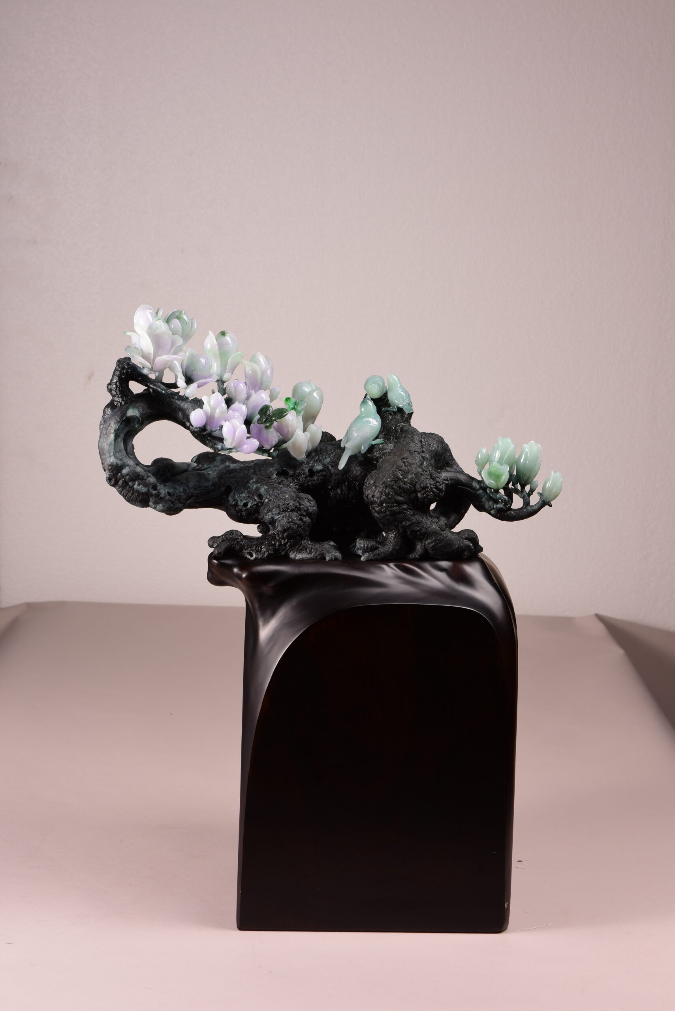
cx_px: 338
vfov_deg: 28.8
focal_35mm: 70
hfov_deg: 19.5
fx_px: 1967
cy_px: 506
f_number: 11
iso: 100
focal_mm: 70
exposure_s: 1/125
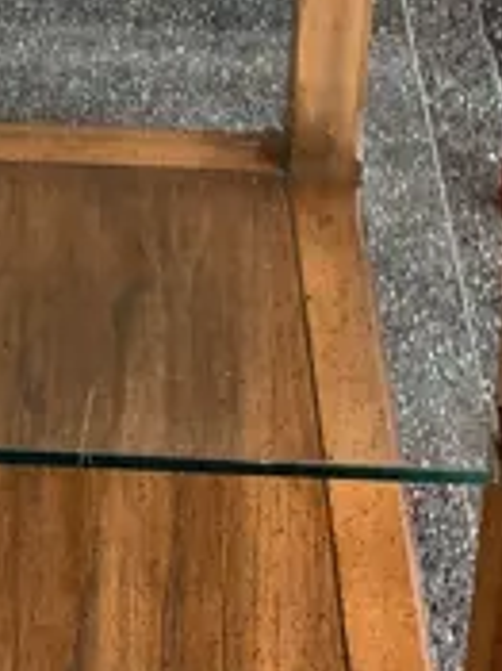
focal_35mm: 152
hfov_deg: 9.6
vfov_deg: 12.0
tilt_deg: -24.6
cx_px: -153
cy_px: -537
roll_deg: +0.3
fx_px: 2943
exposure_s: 1/50
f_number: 1.8
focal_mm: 4.25
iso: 50
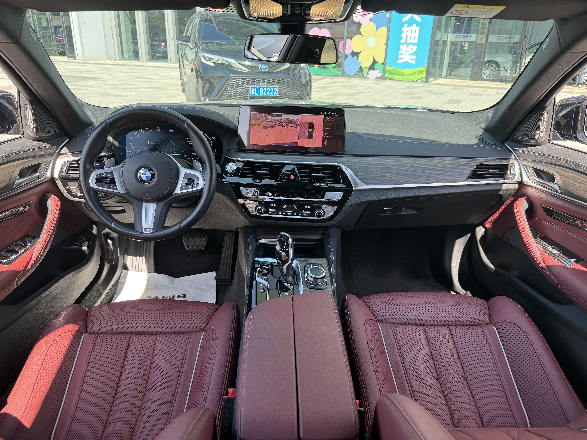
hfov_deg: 71.6
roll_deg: -2.0
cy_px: 220
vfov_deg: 56.8
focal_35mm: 24
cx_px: 294
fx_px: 407
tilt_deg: -22.3
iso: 100
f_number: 1.78
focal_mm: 6.76
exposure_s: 1/301
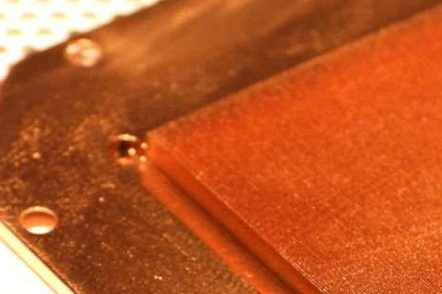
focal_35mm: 306
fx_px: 3755
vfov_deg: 4.5
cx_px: 432
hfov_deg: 6.7
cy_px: 207
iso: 400
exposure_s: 1/50
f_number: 4
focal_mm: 24.3
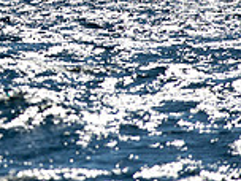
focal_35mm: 702
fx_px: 4887
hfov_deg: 2.8
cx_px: -119
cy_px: -86
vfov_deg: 2.1
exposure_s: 1/4000
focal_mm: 185
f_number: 5
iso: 250
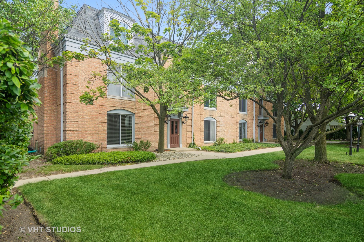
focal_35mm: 20
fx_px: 197
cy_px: 121
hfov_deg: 85.4
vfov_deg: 63.2
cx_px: 182
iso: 200
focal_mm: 13
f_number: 8
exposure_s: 1/200
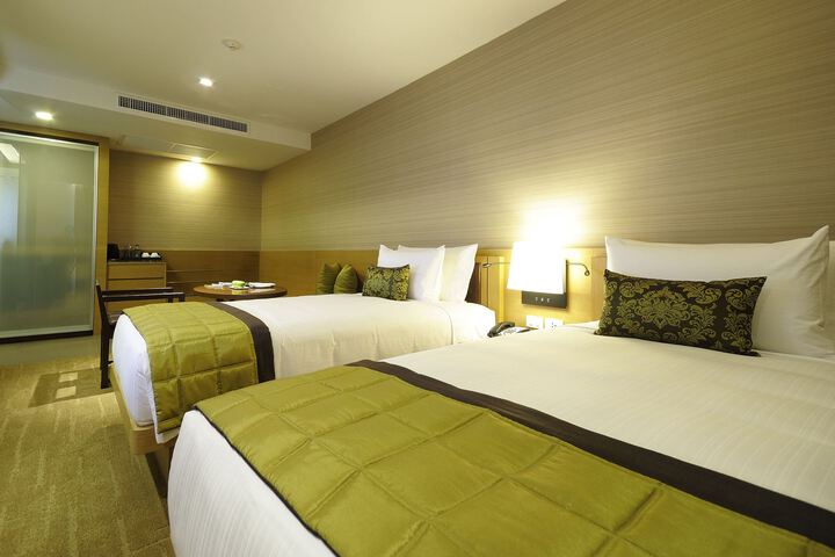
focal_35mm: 15
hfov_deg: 100.4
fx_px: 348
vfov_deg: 77.3
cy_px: 278
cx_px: 418
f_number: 8
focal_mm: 10
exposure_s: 3
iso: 100
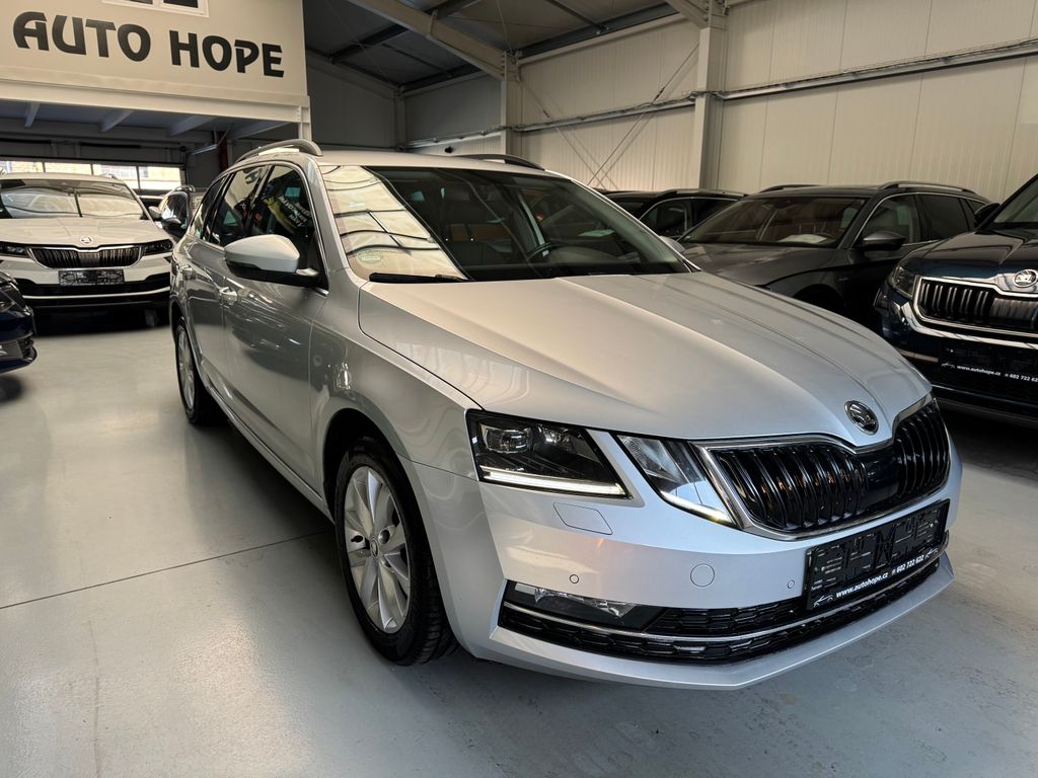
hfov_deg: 71.6
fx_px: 720
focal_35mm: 24
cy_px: 389
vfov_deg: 56.8
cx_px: 519
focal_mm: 6.76
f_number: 1.78
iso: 125
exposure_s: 1/121
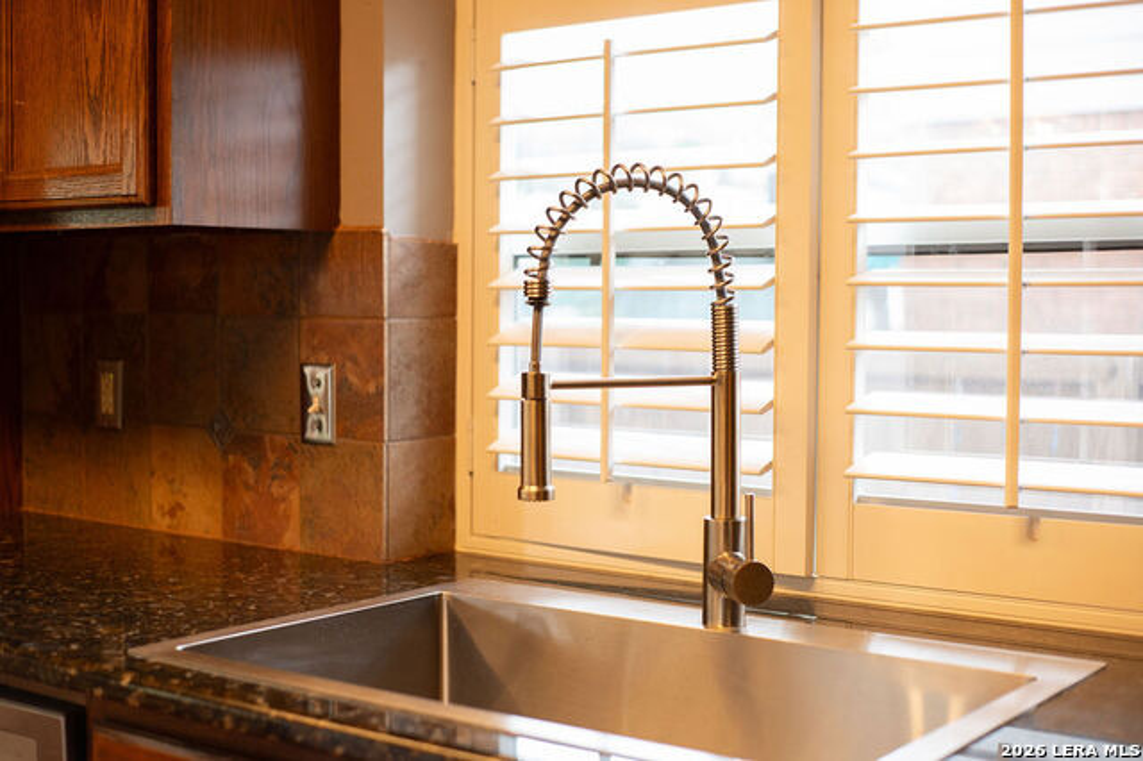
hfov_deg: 39.6
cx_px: 572
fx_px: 1587
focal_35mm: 50
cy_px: 380
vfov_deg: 27.0
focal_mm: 50
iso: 1250
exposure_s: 1/125
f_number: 2.8
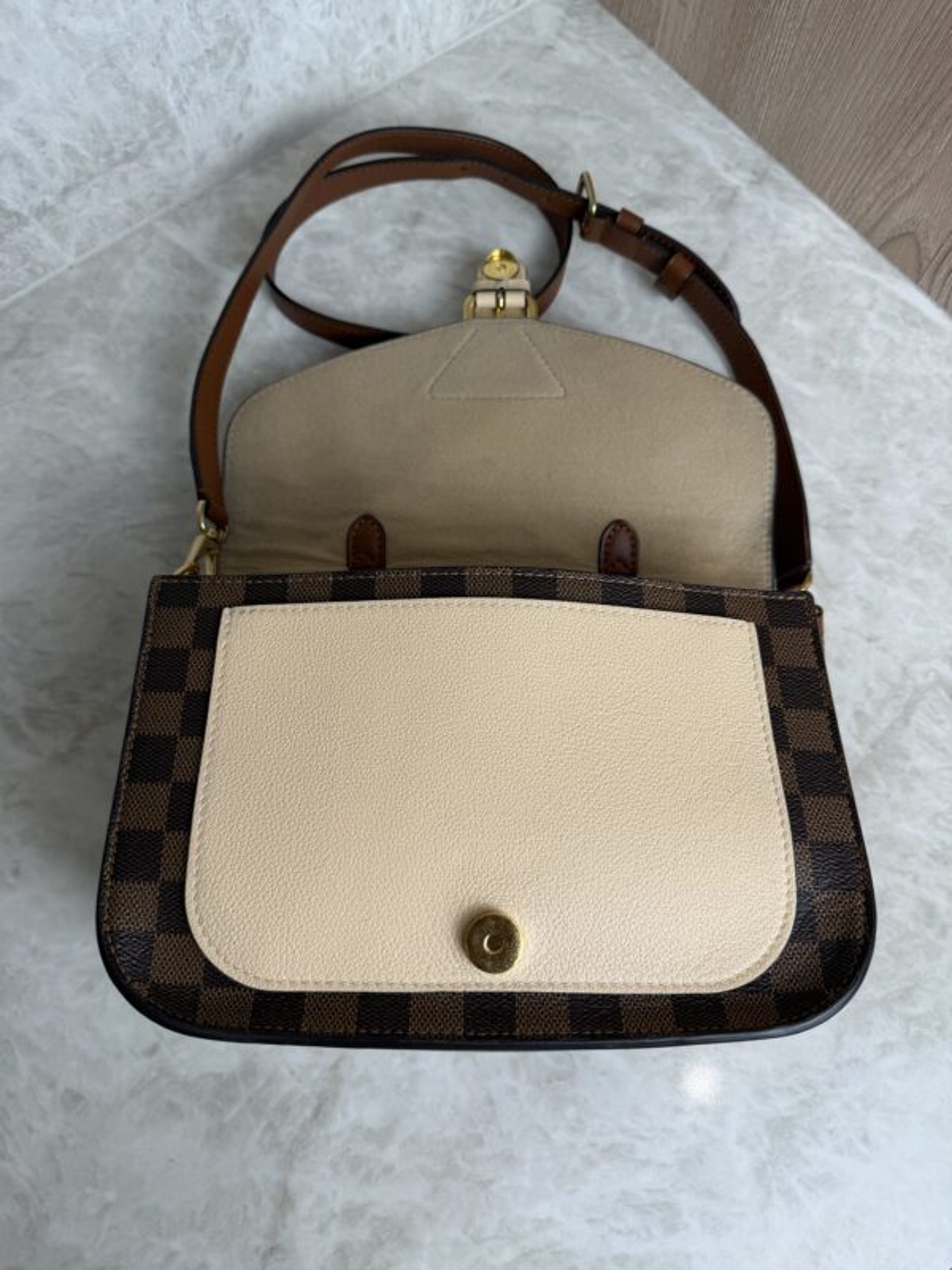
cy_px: 635
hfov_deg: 56.8
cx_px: 476
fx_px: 880
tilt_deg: -72.0
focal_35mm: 24
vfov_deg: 71.6
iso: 50
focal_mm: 6.76
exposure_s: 1/120
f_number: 1.78
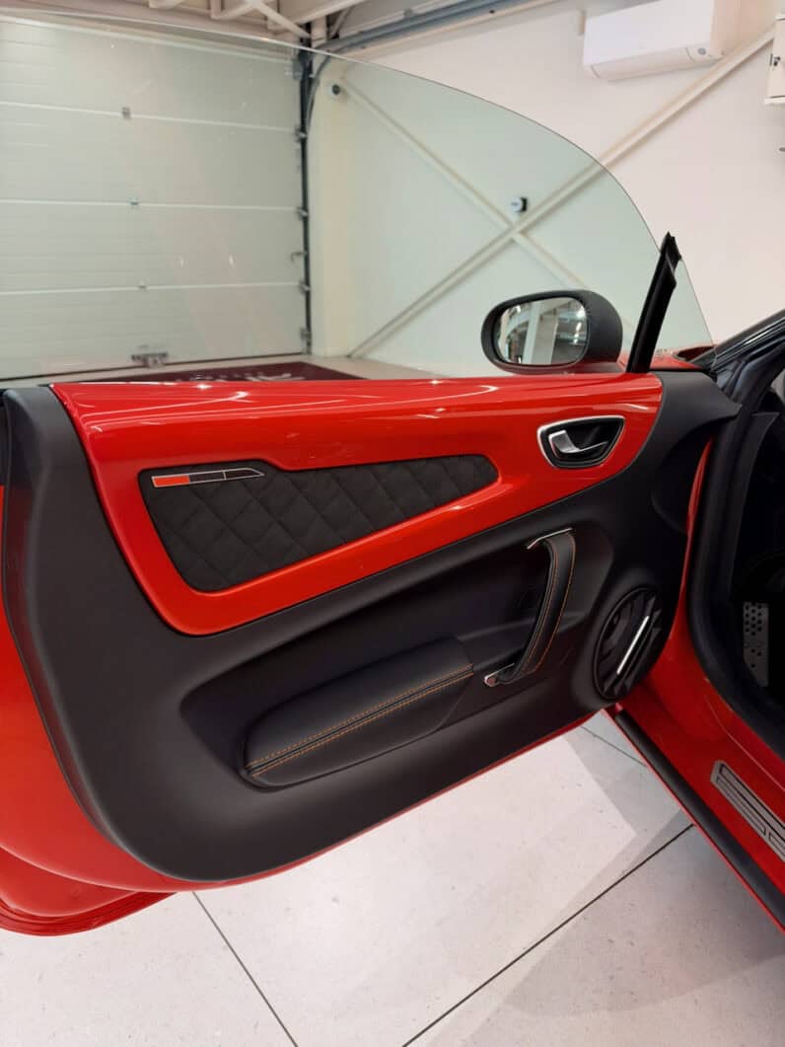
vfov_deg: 71.6
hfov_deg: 56.8
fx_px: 726
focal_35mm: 24
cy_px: 524
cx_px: 392
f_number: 1.8
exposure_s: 1/50
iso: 200
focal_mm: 6.9
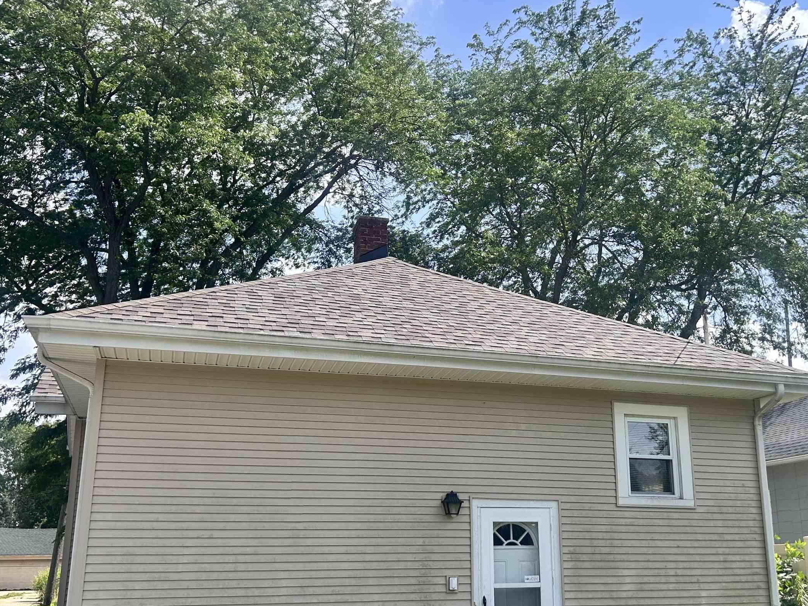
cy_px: 343
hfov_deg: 48.8
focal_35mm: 38
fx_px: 887
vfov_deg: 37.6
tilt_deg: +15.1
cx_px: 459
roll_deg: +0.6
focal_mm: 5.7
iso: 50
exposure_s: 1/2994
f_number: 1.5
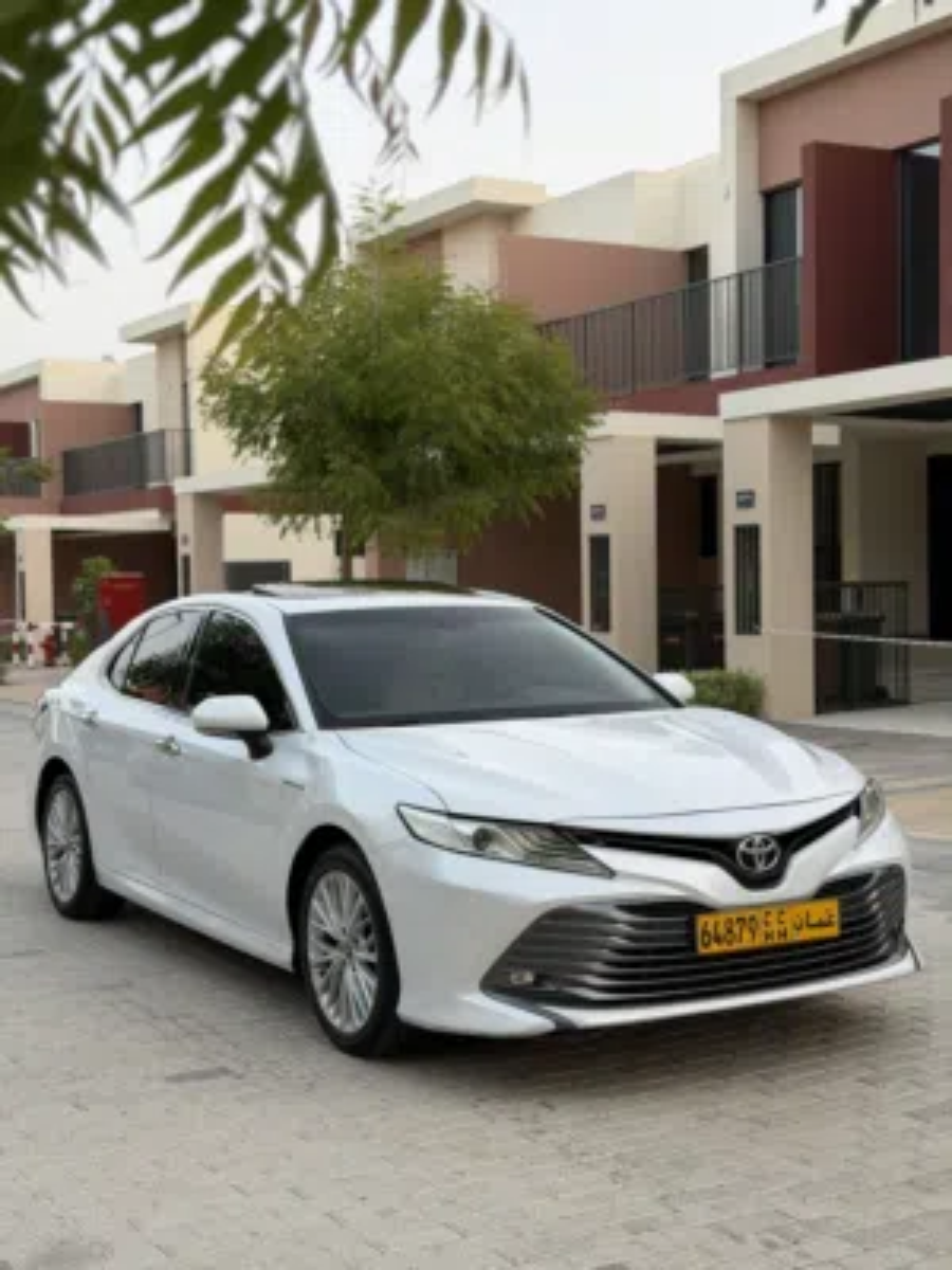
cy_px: 635
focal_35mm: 48
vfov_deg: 39.7
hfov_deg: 30.3
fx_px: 1760
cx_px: 476
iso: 64
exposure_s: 1/169
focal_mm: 6.76
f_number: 1.78
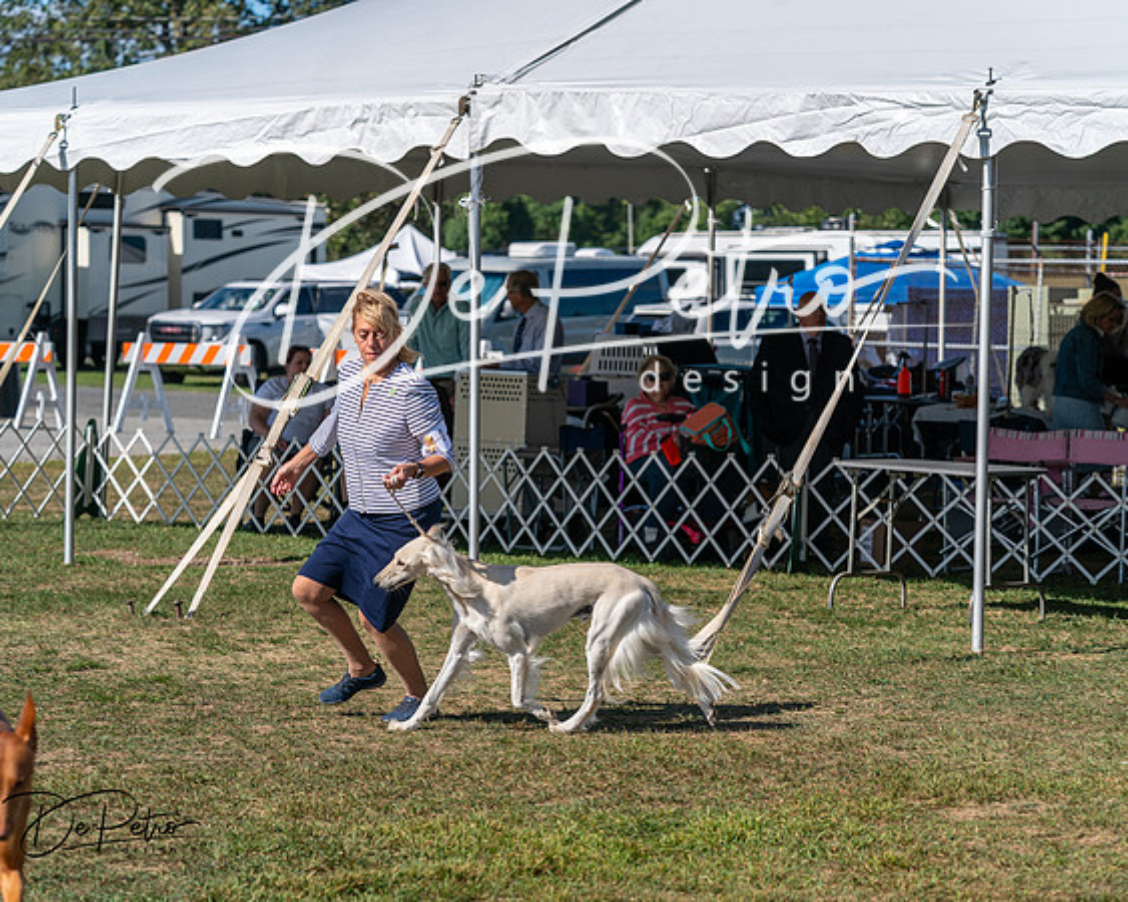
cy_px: 451
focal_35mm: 110
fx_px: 3683
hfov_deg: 17.4
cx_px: 564
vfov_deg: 14.0
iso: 100
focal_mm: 98
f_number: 4.5
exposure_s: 1/1250
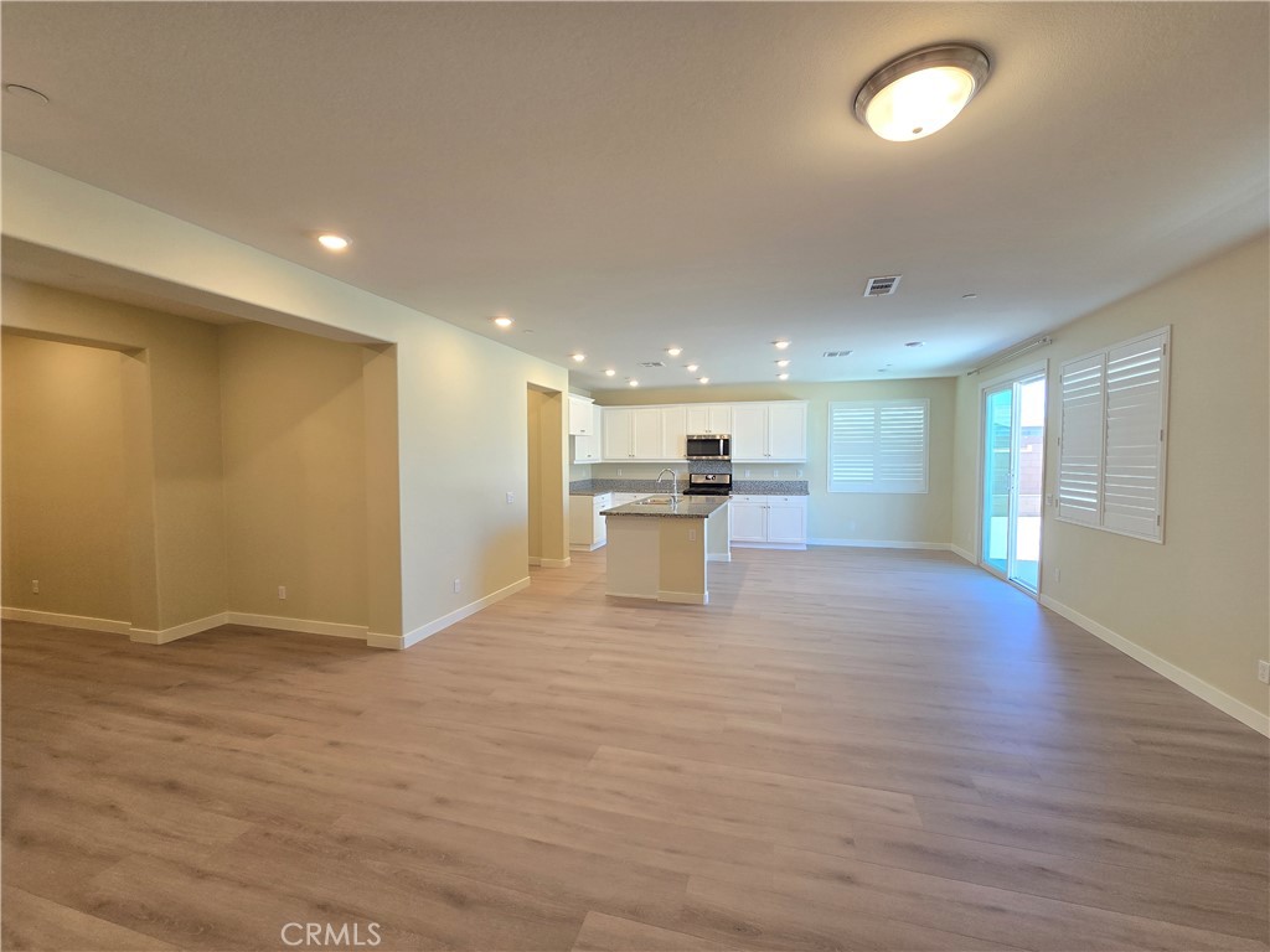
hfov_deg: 106.2
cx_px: 635
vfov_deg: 89.9
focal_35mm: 13
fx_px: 477
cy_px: 476
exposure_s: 1/60
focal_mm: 2.2
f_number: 2.2
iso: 80
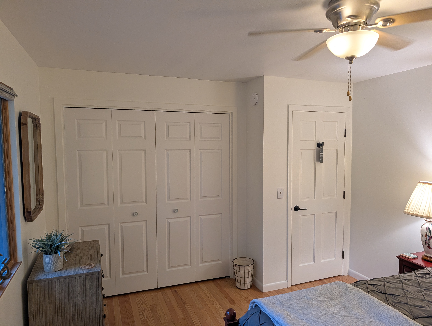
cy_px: 163
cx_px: 216
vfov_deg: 56.9
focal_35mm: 24
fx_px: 300
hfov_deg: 71.5
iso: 464
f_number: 1.68
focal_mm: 6.9
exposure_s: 1/120
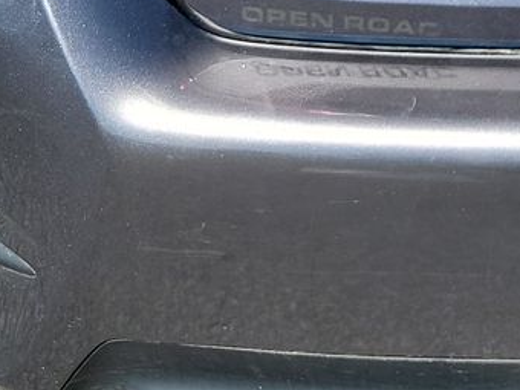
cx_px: 800
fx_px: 1697
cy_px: -232
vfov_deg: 12.3
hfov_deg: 15.9
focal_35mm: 113
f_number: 1.8
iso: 50
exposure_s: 1/558
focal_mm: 6.7
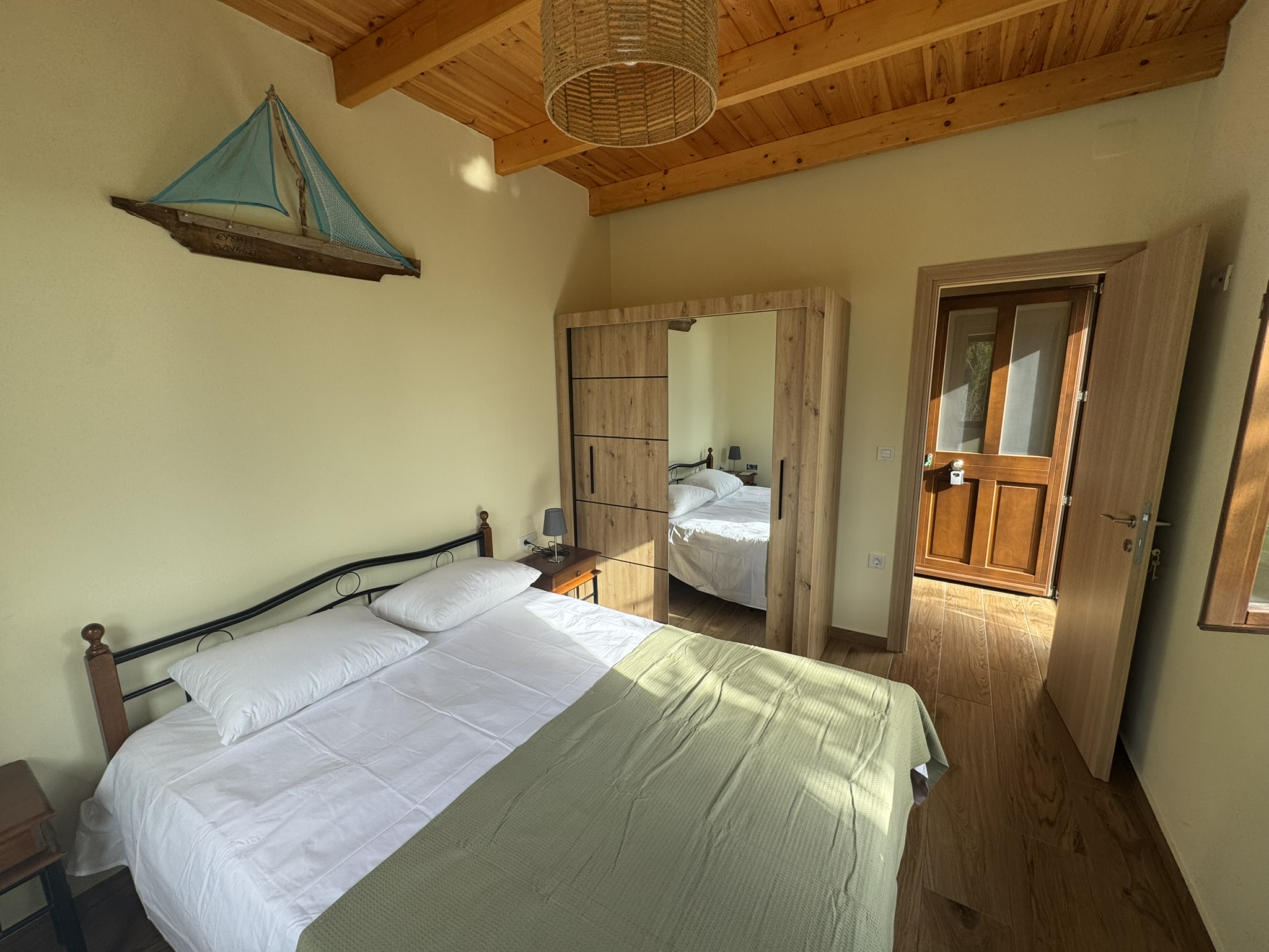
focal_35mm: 14
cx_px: 634
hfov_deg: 102.1
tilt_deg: -10.7
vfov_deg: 85.7
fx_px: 513
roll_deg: +0.5
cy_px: 476
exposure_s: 1/234
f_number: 2.2
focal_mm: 2.22
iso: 40
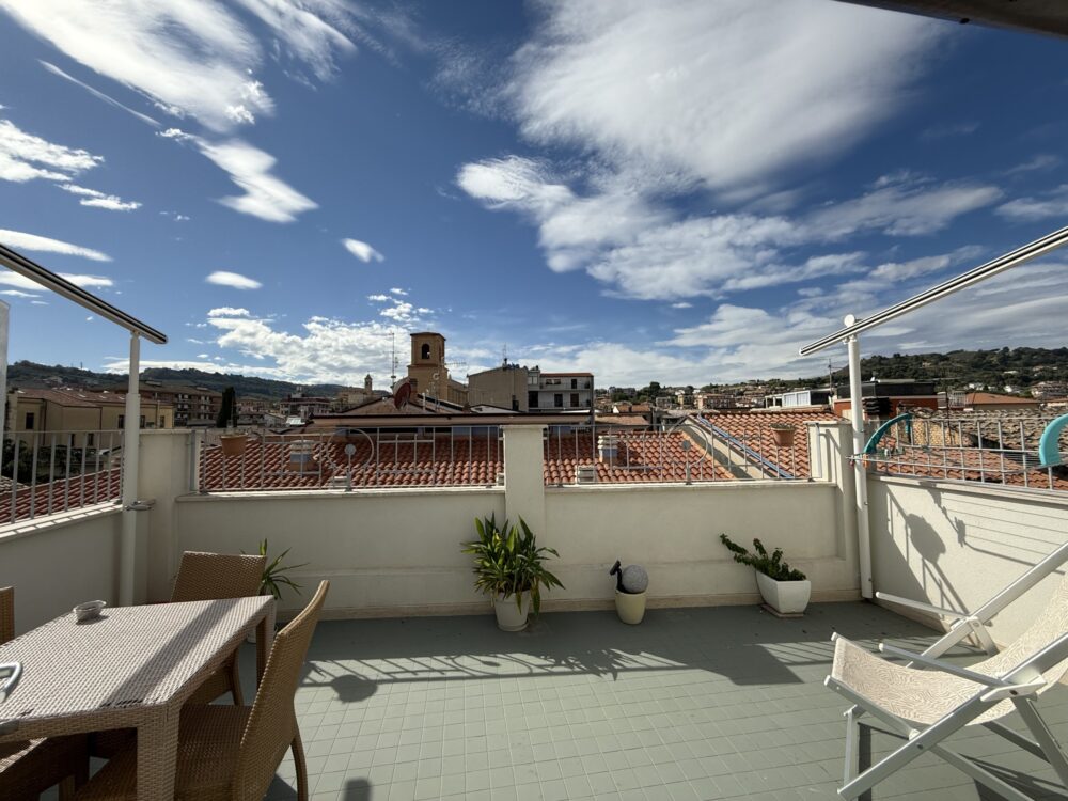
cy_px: 400
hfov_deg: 102.1
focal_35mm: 14
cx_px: 534
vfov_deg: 85.7
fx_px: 432
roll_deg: +0.9
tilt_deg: +2.7
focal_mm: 2.22
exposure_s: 1/4425
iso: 50
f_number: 2.2
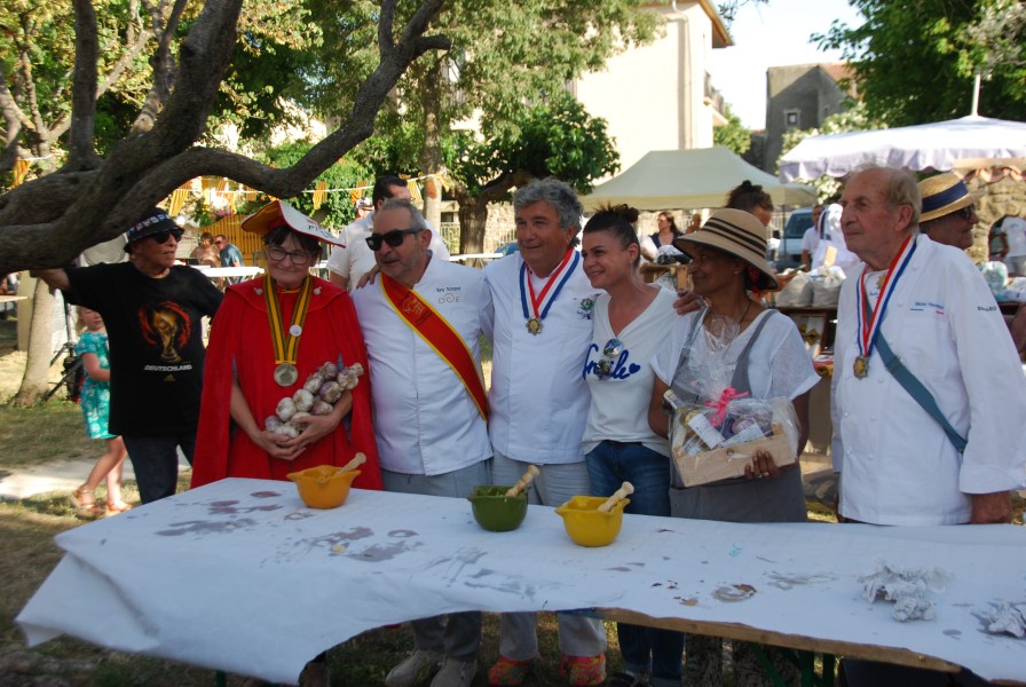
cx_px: 513
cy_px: 344
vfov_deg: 33.1
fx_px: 1156
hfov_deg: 47.9
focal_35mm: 40
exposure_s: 1/125
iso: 100
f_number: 5.6
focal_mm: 27
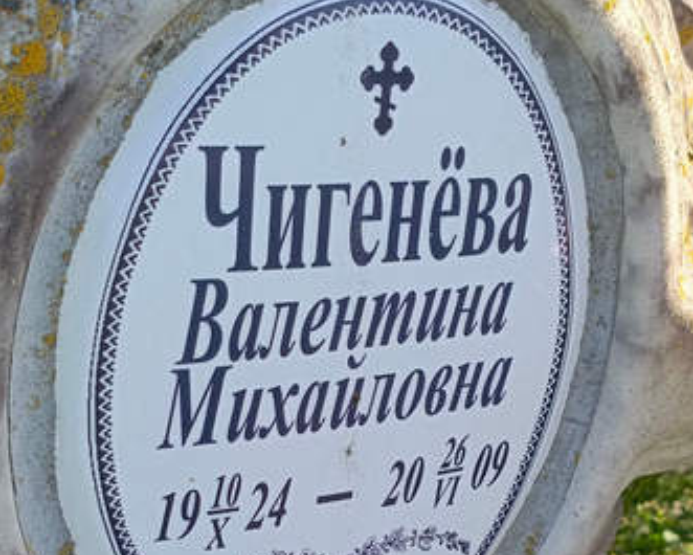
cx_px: 398
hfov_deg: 31.9
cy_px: 509
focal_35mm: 59
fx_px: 1210
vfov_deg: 25.0
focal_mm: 4.76
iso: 113
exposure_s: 1/300
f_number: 1.69
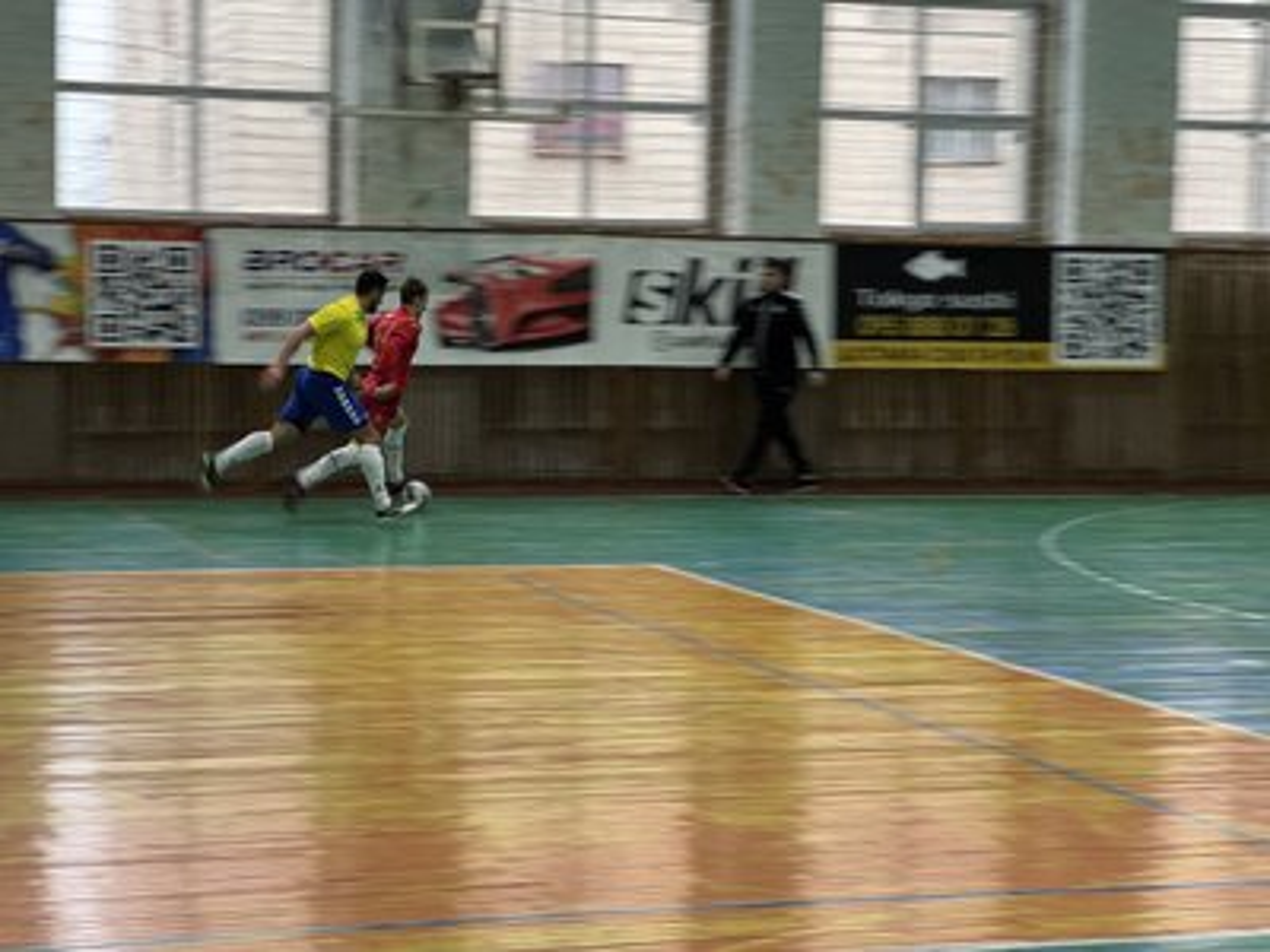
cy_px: 476
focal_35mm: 77
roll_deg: -0.7
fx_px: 2825
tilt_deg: -2.3
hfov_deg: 25.3
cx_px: 635
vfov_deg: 19.1
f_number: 2.8
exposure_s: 1/50
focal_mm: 9
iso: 200
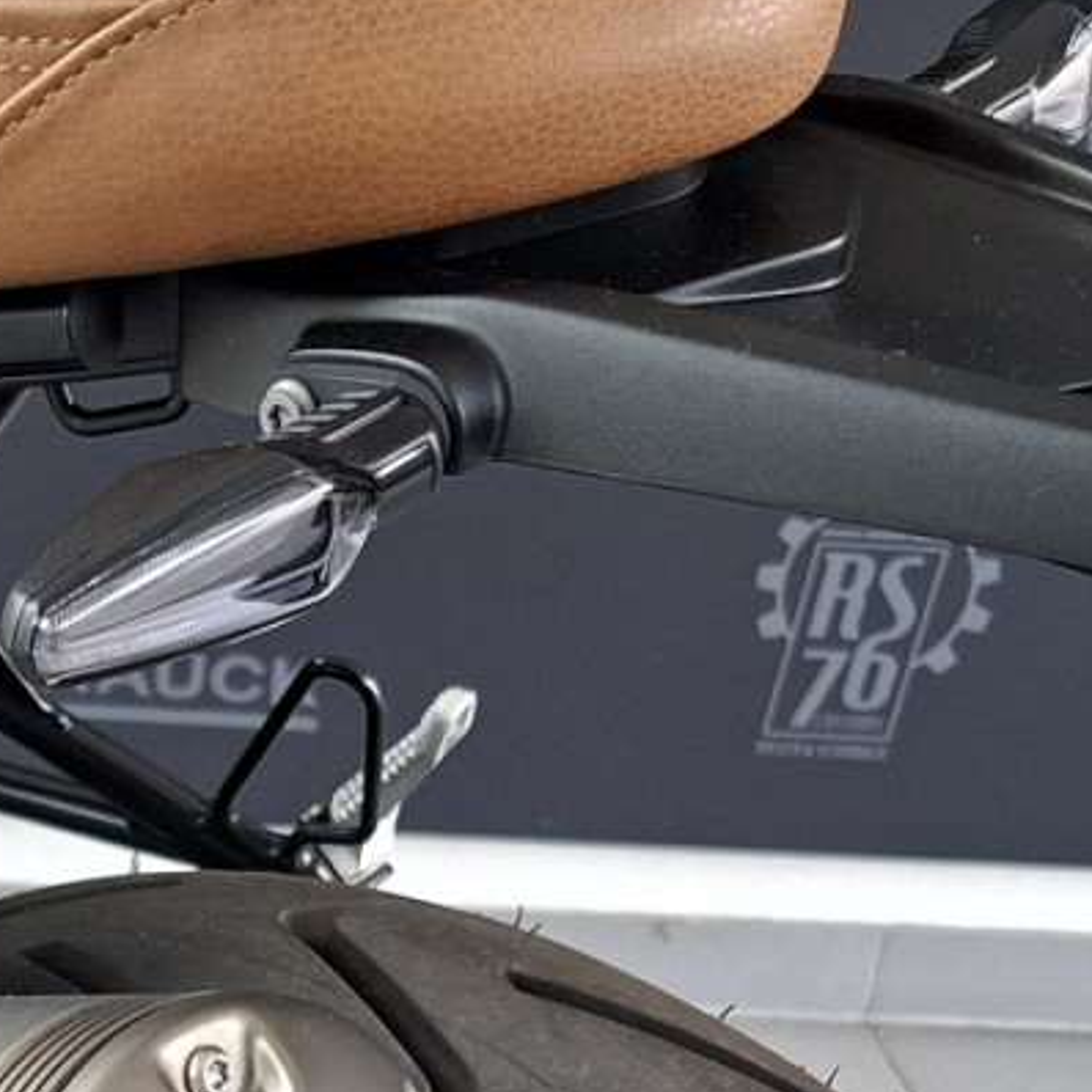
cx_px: 3
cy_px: 1395
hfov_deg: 20.5
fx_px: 2927
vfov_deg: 19.6
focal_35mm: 82
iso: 250
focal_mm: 5.54
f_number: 1.8
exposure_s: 1/100
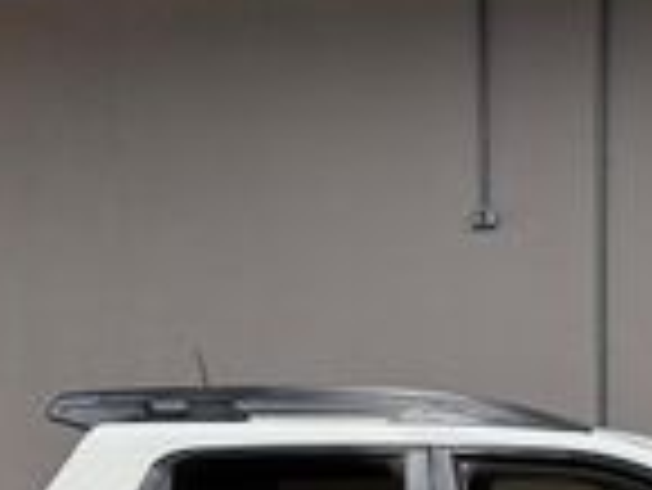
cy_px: 683
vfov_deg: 17.4
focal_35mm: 78
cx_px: 508
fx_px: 1470
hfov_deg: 24.7
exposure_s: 1/60
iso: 250
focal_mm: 6.76
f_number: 1.78
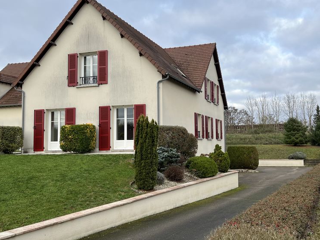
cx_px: 198
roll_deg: +1.0
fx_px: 323
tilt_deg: +4.0
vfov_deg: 40.7
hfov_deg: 52.1
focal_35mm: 35
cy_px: 120
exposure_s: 1/1422
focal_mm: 5.1
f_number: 1.6
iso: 50
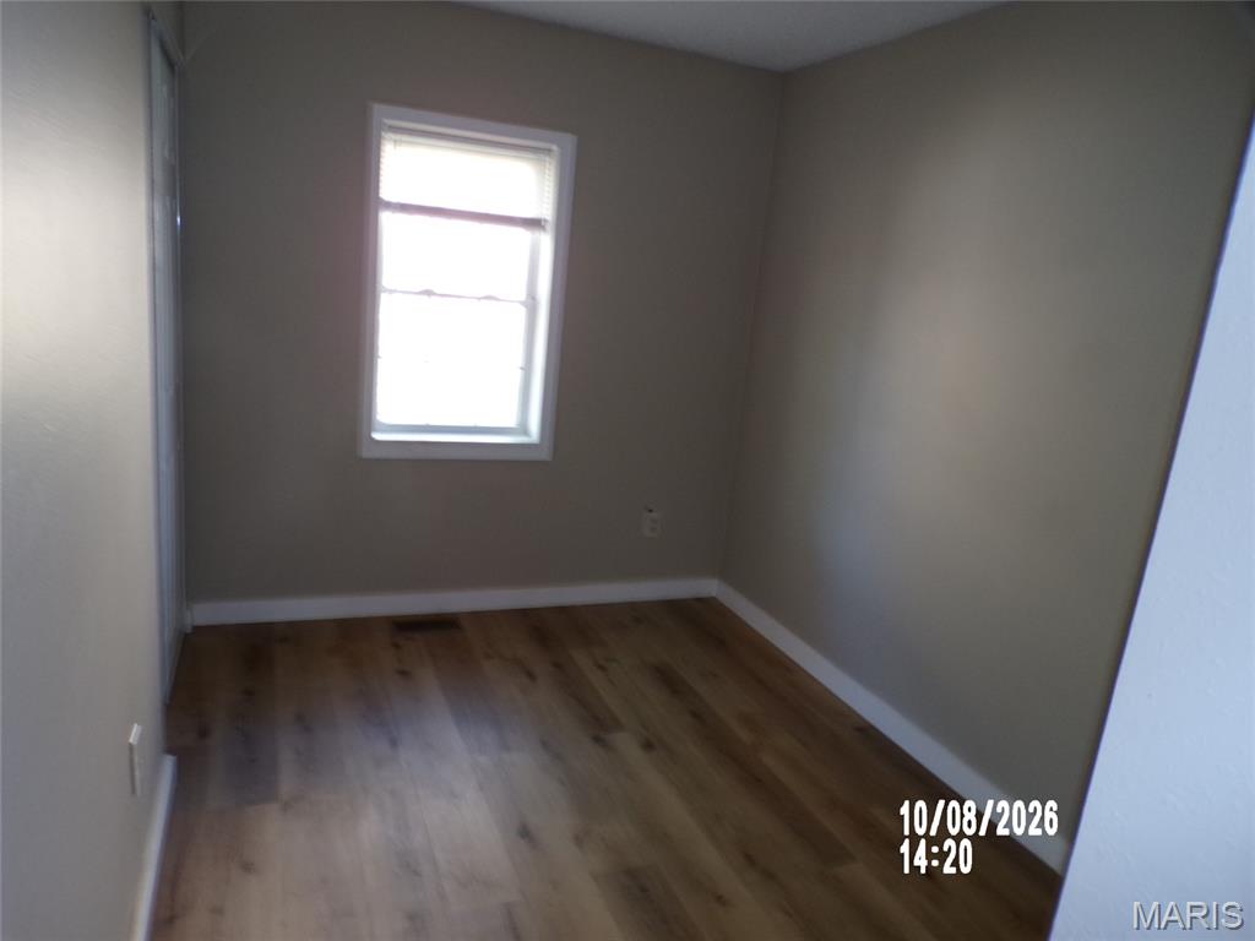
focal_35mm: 24
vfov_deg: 56.8
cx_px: 628
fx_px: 870
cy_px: 470
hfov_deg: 71.6
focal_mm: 4.3
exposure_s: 1/17
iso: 200
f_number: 3
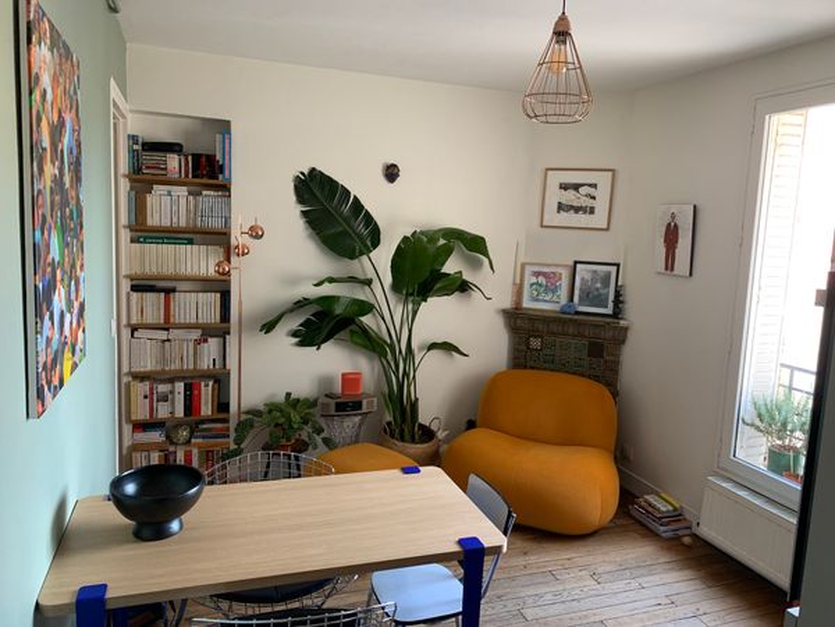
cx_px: 418
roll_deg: -2.7
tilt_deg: -6.6
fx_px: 627
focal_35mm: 26
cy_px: 314
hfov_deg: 67.3
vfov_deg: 53.1
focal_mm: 4.25
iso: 200
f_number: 1.8
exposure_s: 1/60
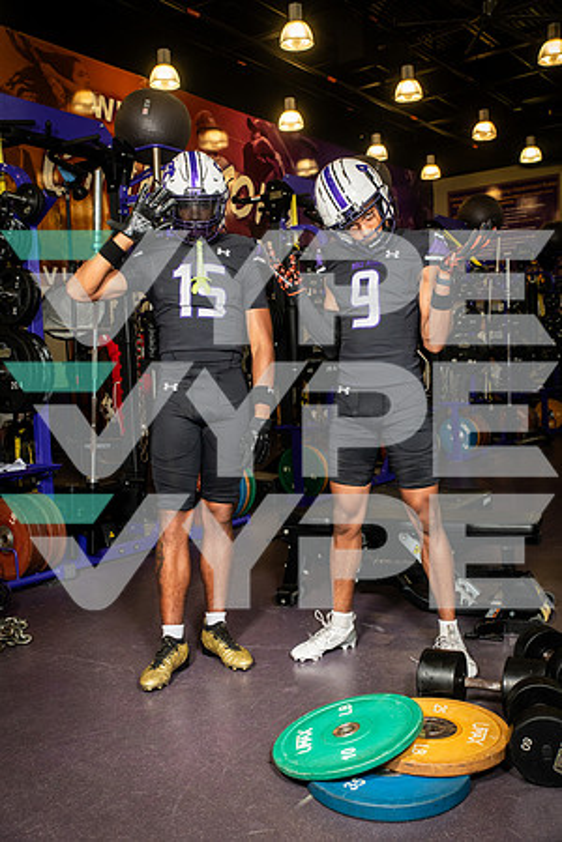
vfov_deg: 53.1
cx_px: 281
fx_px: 843
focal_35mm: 36
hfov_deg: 36.9
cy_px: 421
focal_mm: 36
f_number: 5.6
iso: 500
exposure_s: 1/250
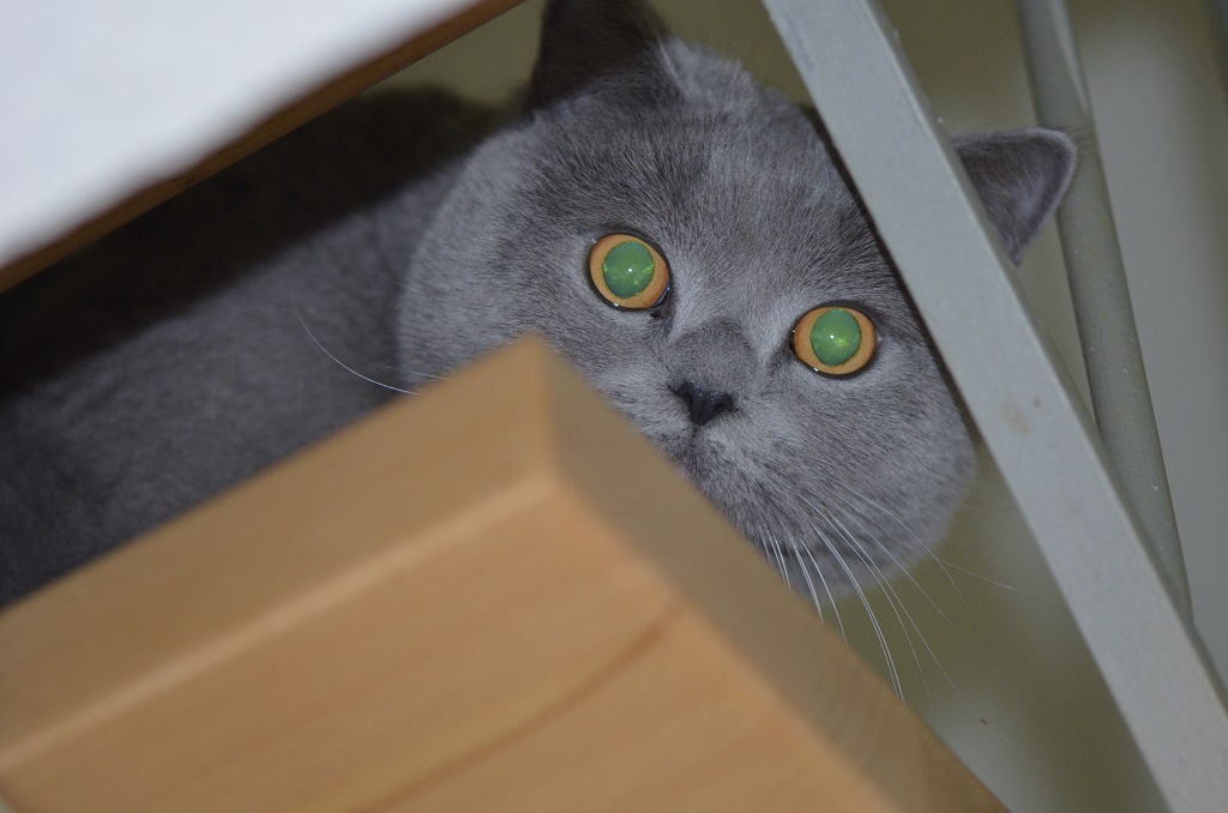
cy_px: 406
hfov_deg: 13.1
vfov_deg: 8.7
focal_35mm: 158
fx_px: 5361
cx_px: 614
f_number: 3
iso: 800
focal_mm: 105
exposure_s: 1/30
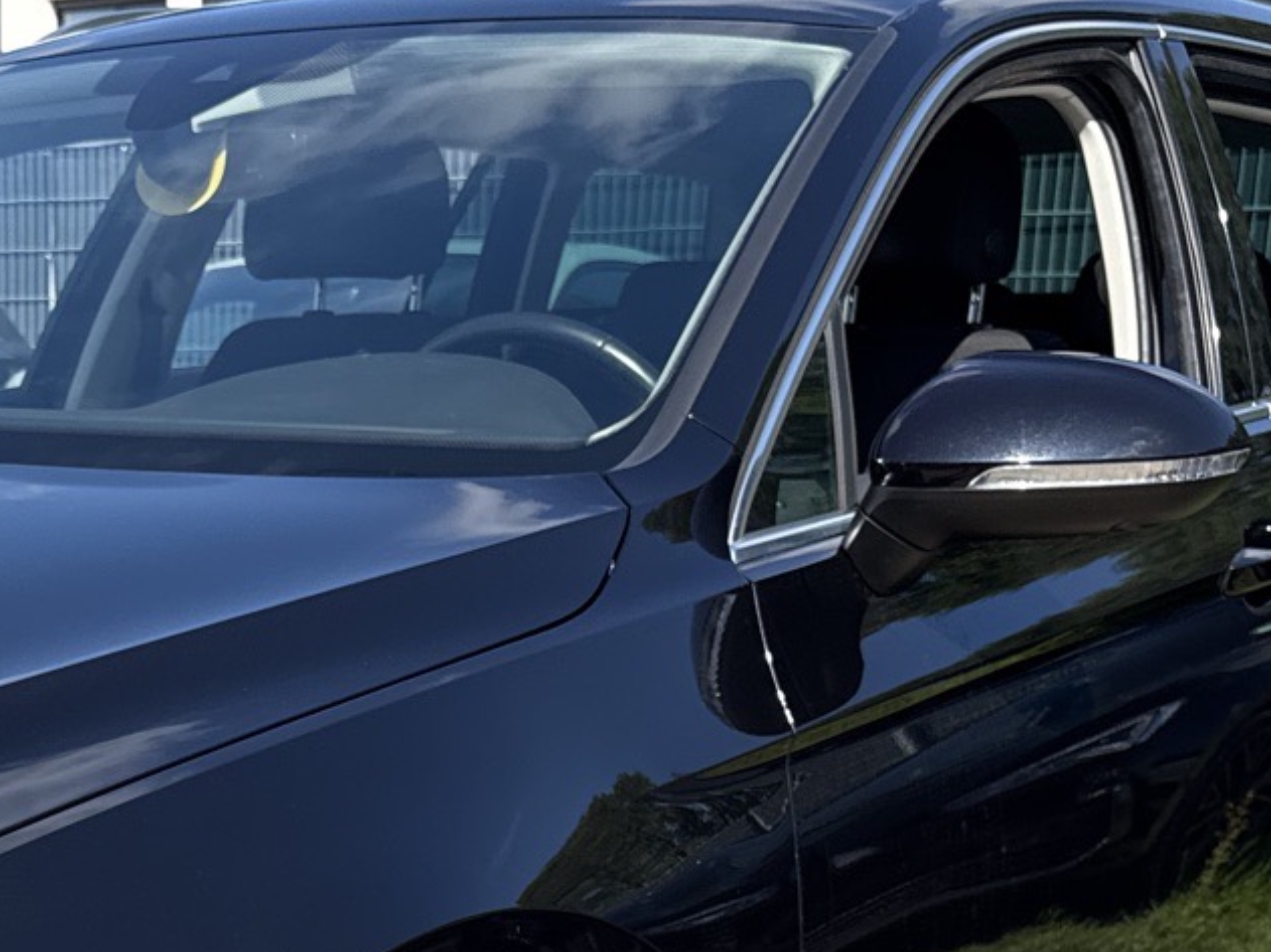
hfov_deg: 25.4
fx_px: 2680
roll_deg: +0.9
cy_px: 1155
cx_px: 18
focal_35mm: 73
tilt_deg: -17.7
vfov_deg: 19.0
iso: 80
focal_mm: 6.76
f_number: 1.78
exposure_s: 1/2611
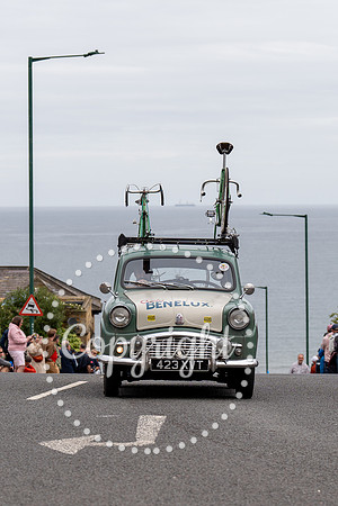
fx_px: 1991
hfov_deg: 9.7
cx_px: 183
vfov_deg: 14.5
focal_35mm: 141
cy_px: 267
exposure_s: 1/640
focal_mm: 89
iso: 160
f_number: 4.5
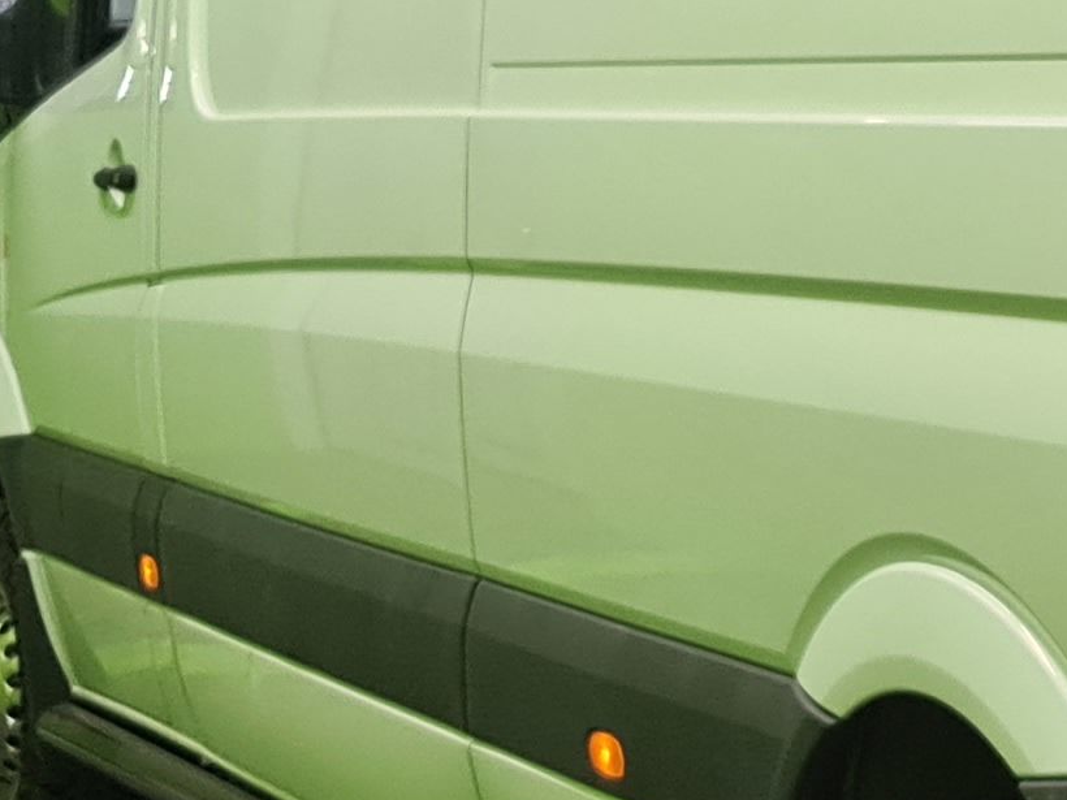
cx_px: 1863
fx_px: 3761
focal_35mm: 122
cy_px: 160
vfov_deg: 12.1
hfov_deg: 14.4
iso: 125
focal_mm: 7
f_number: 1.8
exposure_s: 1/100
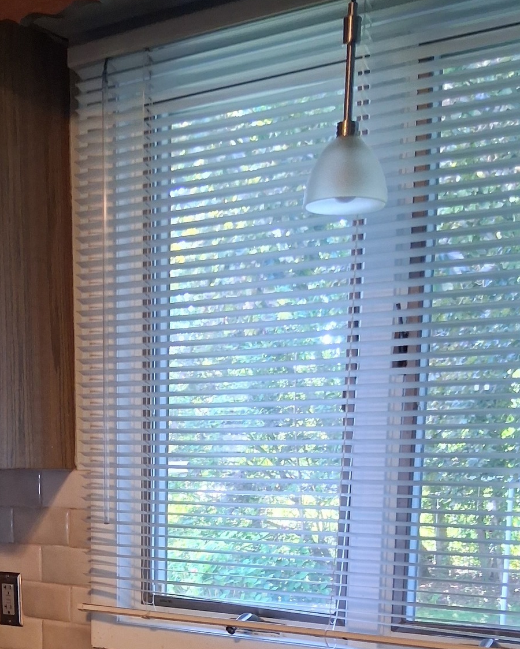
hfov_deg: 28.7
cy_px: 629
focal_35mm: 52
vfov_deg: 33.3
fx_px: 1000
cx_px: 127
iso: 400
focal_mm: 3.98
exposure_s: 1/60
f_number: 1.8
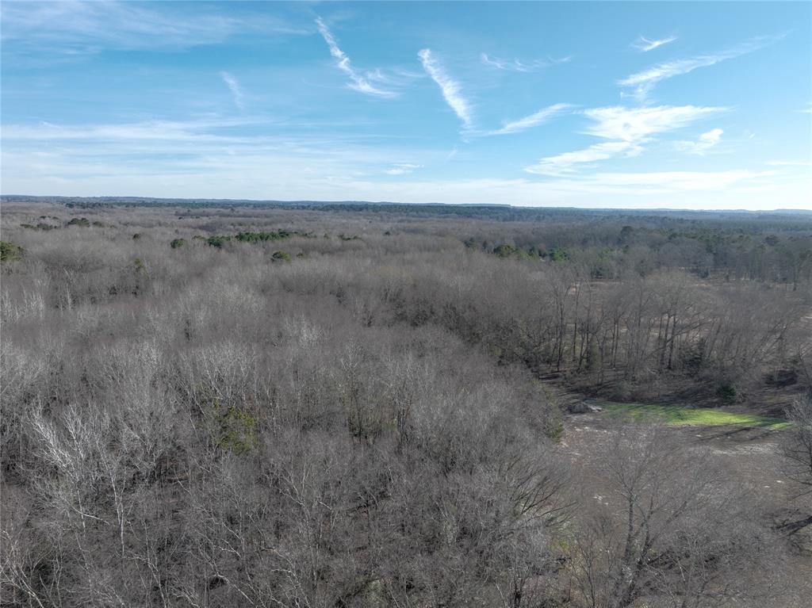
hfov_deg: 71.6
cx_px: 406
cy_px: 304
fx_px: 563
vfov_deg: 56.8
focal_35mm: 24
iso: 111
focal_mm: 12.29
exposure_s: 1/250
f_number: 6.3
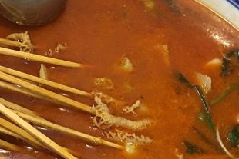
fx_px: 452
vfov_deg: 18.7
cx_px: 101
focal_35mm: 68
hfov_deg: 29.6
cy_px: 204
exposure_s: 1/10
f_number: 2.2
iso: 80
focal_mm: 4.15
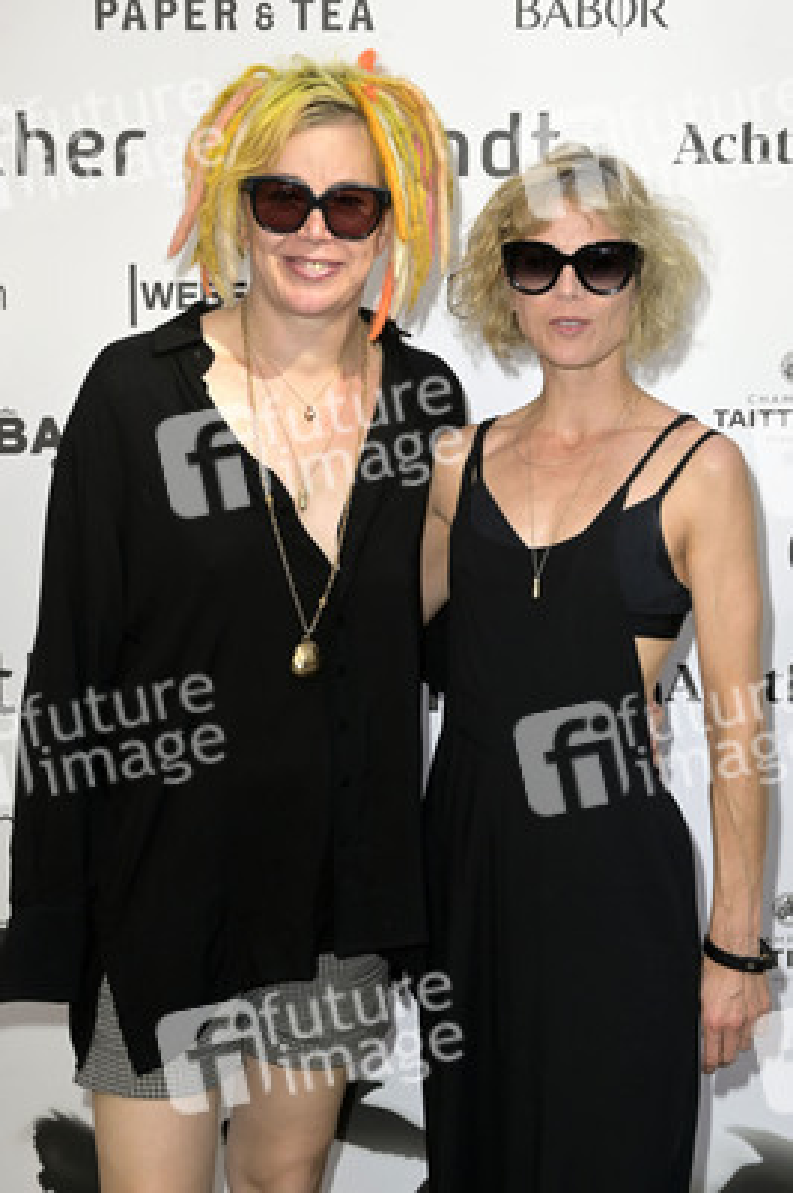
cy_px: 596
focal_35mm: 55
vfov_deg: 36.3
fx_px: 1820
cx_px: 396
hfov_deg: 24.6
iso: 400
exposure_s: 1/250
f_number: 6.3
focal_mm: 55
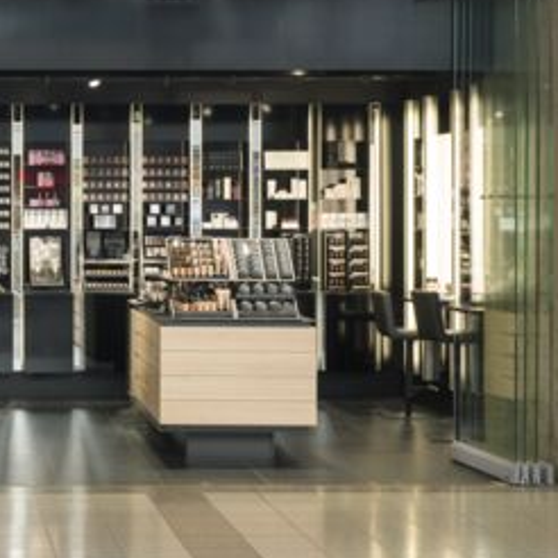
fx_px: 1623
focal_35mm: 89
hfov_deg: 18.8
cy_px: 214
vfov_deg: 19.5
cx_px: -54
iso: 160
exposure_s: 1/15
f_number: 9
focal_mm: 35
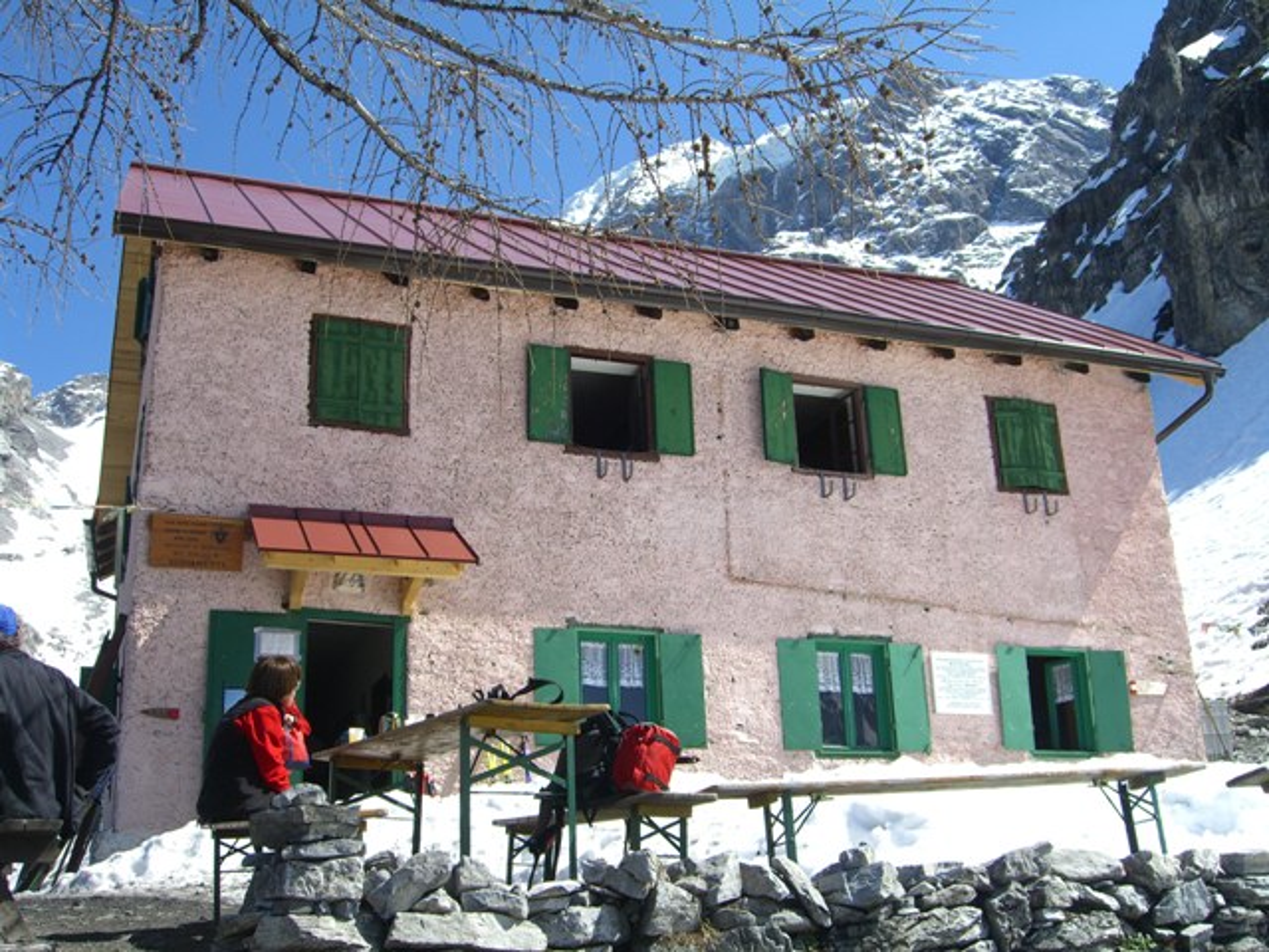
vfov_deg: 37.7
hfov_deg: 49.0
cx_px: 634
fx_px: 1393
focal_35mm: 38
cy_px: 476
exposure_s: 1/500
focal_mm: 7.9
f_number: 4
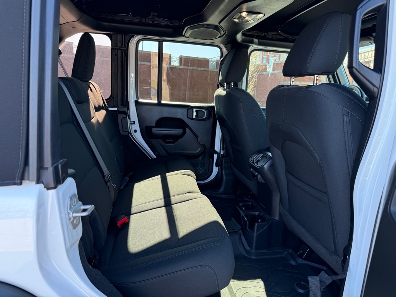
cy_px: 148
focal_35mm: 24
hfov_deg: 71.6
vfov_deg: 56.8
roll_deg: -0.8
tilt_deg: -8.7
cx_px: 198
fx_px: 275
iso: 125
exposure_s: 1/237
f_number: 1.78
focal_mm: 6.76
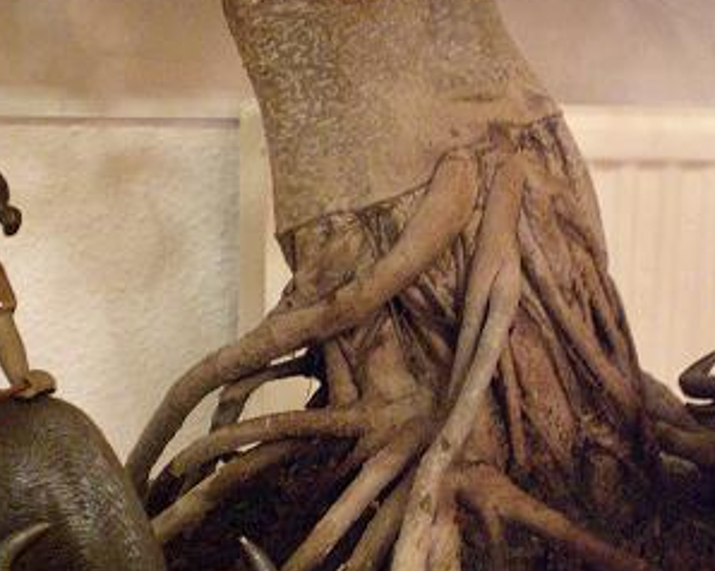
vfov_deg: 22.7
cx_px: 386
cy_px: 372
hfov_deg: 28.3
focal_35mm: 67
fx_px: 1417
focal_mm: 6.3
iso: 800
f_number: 3.1
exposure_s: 1/15
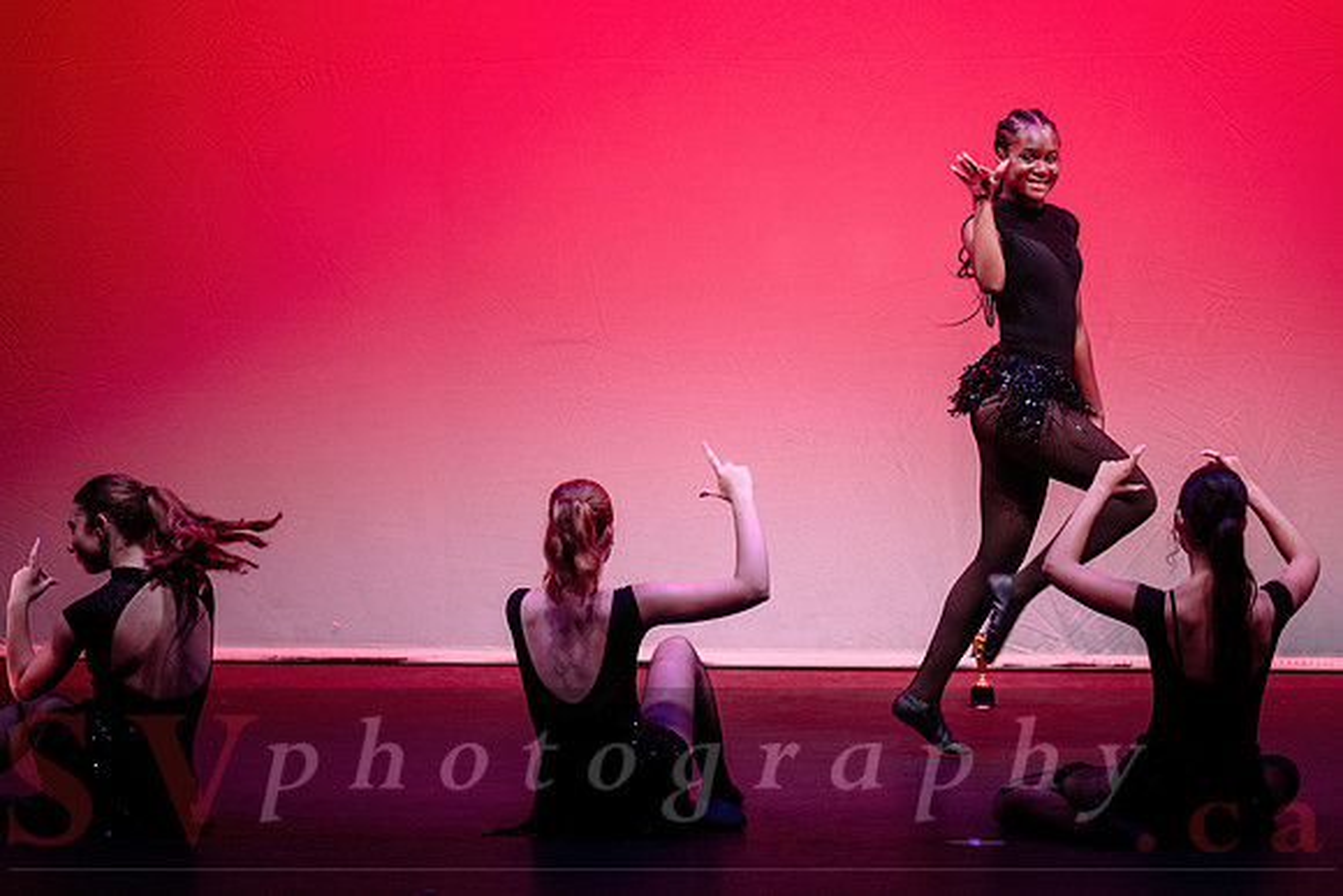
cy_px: 426
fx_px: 8041
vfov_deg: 6.4
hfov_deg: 9.5
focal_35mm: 216
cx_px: 715
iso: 1250
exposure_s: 1/500
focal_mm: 200
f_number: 2.8
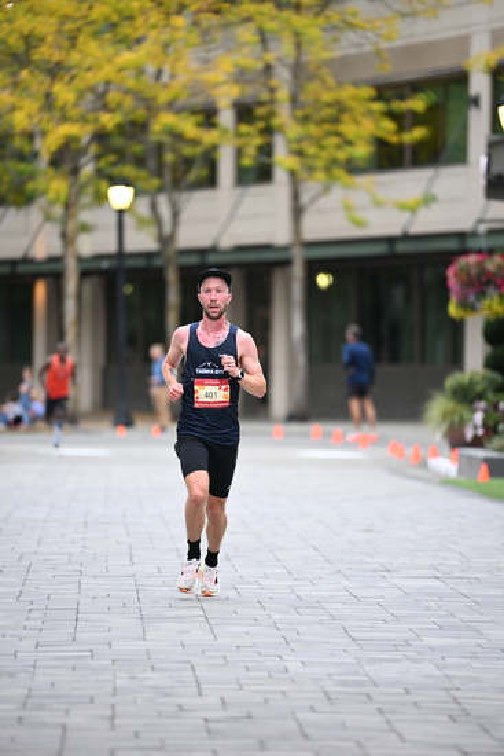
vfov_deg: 10.3
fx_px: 4197
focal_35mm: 200
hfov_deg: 6.9
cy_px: 378
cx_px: 252
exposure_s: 1/800
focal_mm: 200
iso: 1600
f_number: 2.8
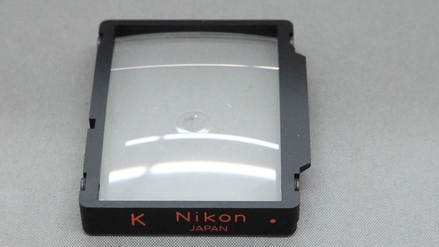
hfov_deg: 18.6
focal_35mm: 115
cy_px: 131
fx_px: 1339
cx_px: 203
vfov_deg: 10.5
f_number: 8
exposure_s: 1/80
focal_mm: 24.84
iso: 3200
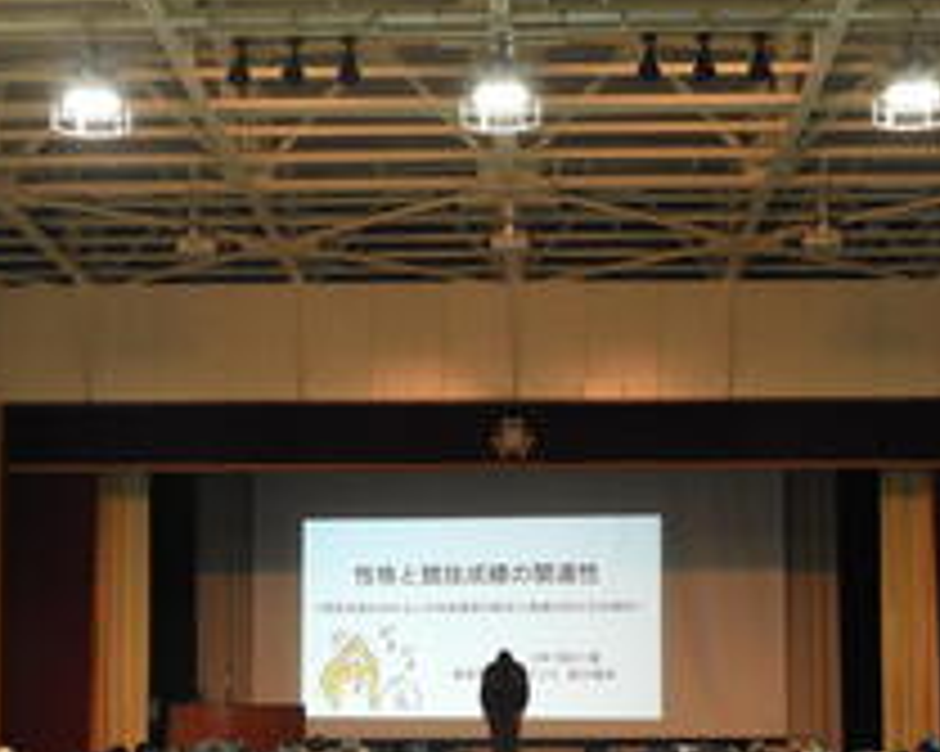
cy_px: 576
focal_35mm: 84
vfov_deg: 18.1
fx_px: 2336
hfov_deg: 22.8
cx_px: 477
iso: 400
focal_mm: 8.1
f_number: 4
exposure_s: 1/25
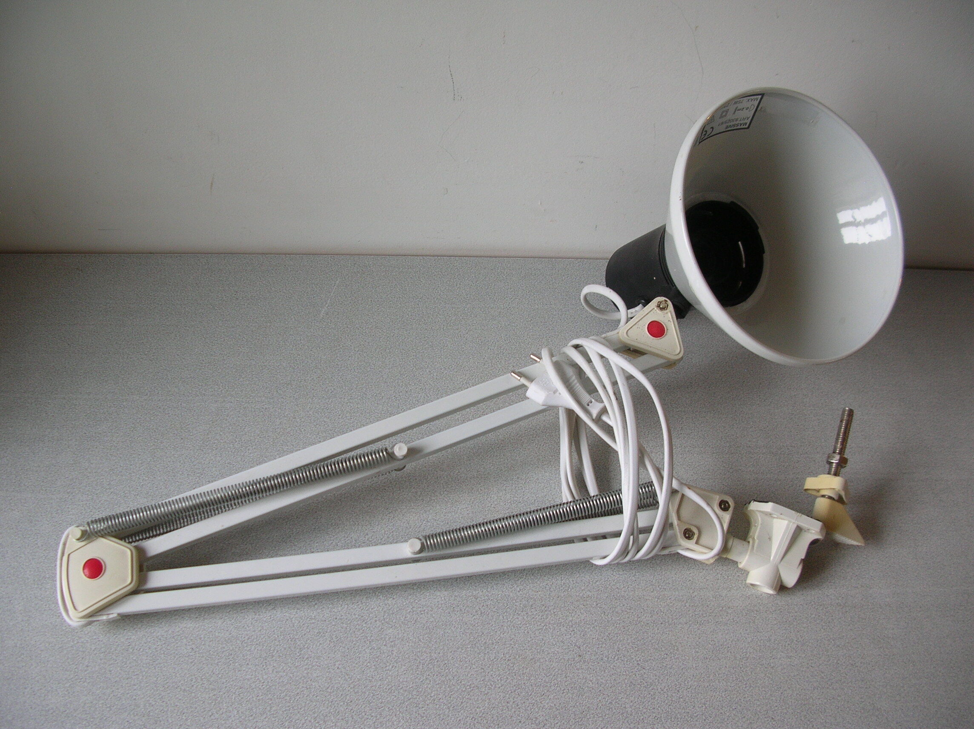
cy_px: 364
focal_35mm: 35
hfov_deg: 52.7
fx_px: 984
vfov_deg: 40.6
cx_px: 487
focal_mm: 5.8
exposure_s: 1/16.2
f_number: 2.8
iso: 50
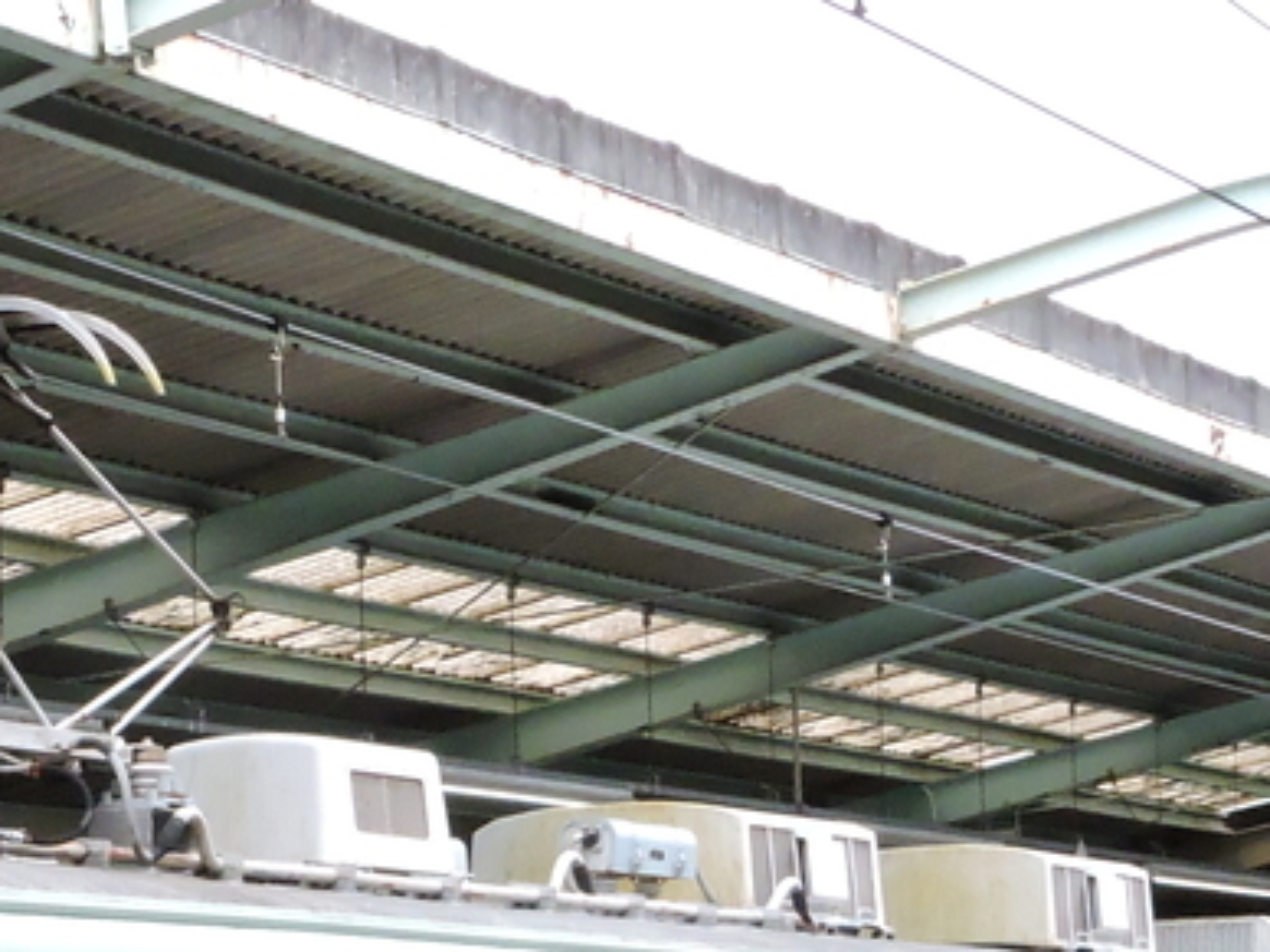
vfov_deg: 10.5
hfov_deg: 14.1
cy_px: 1044
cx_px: 213
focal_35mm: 139
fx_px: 5100
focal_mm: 8.1
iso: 1000
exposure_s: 1/1250
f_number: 4
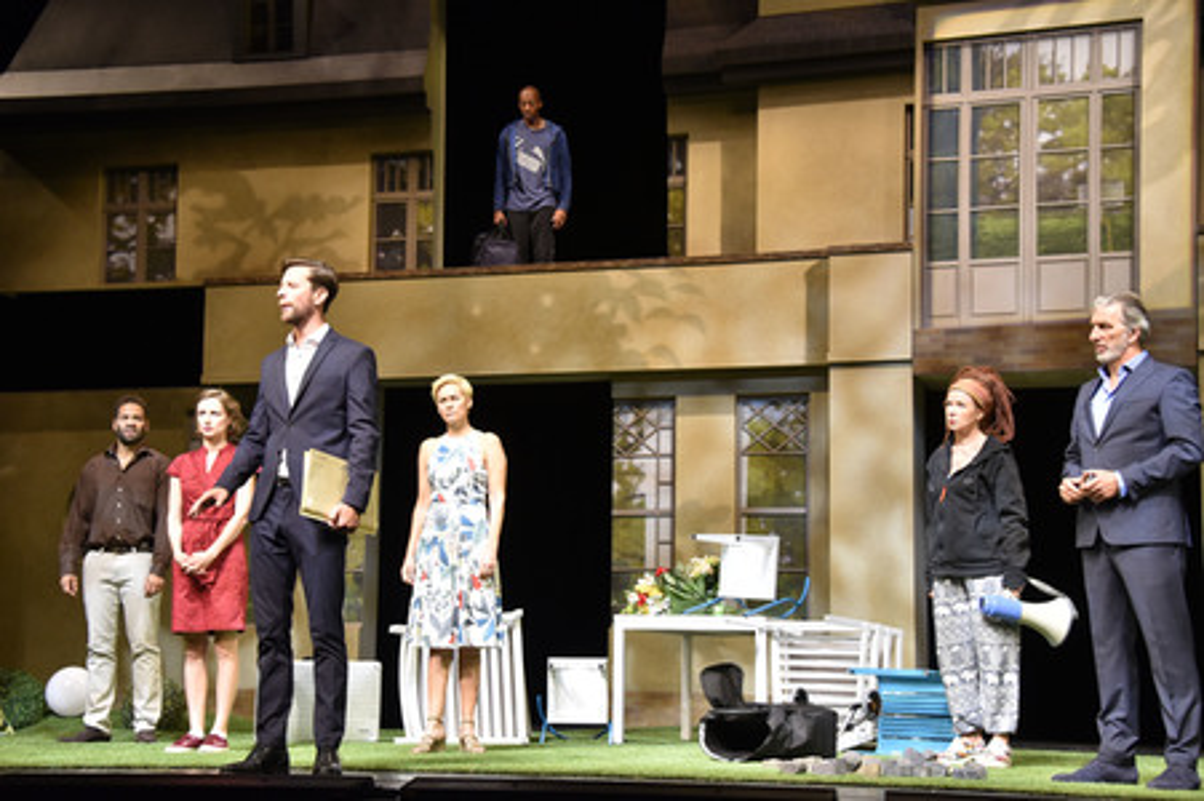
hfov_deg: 31.0
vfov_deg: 20.9
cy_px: 400
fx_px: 2172
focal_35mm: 65
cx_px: 602
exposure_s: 1/125
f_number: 6.3
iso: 1250
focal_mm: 65
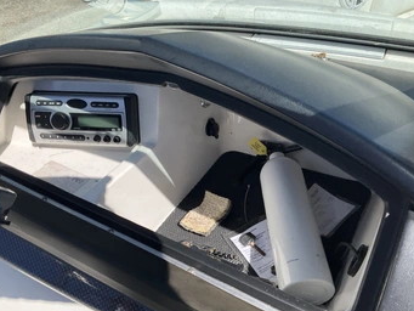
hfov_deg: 53.9
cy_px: 162
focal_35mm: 34
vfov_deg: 41.8
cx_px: 197
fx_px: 407
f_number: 1.8
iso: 25
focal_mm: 3
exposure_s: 1/1377
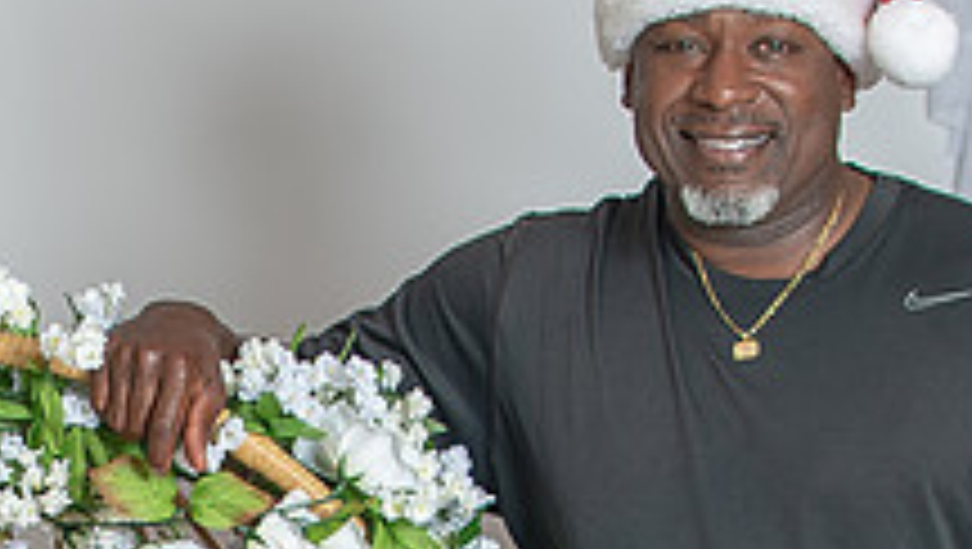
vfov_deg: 7.1
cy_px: 788
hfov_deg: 12.5
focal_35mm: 170
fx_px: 4386
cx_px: 31
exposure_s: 1/250
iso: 100
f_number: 3.2
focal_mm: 35
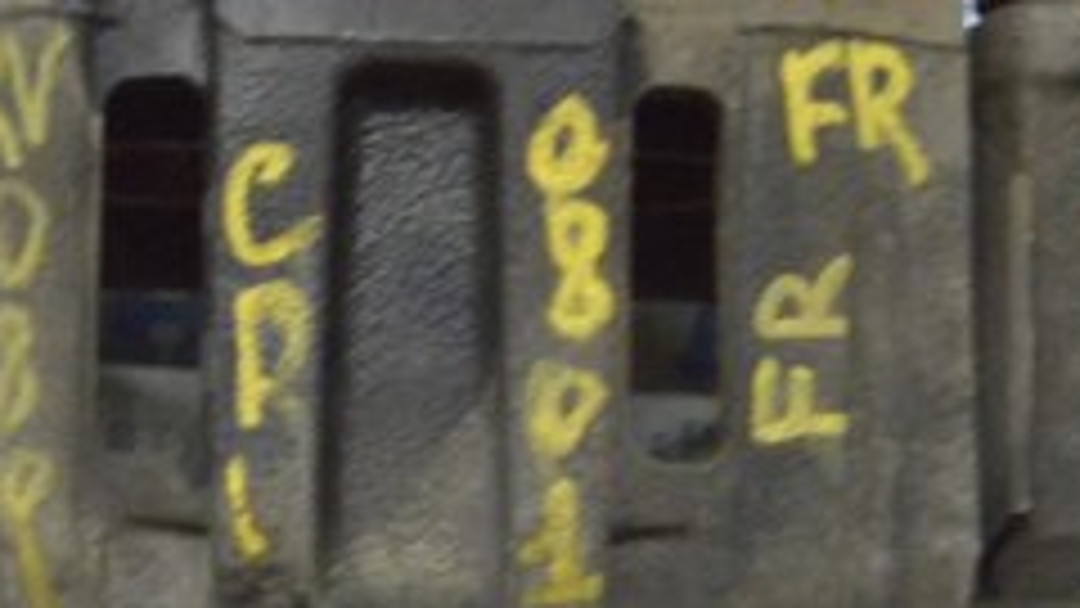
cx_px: 351
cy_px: 164
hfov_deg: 19.6
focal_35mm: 109
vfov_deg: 11.1
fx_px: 3121
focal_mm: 26
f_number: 20
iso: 6400
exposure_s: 1/15
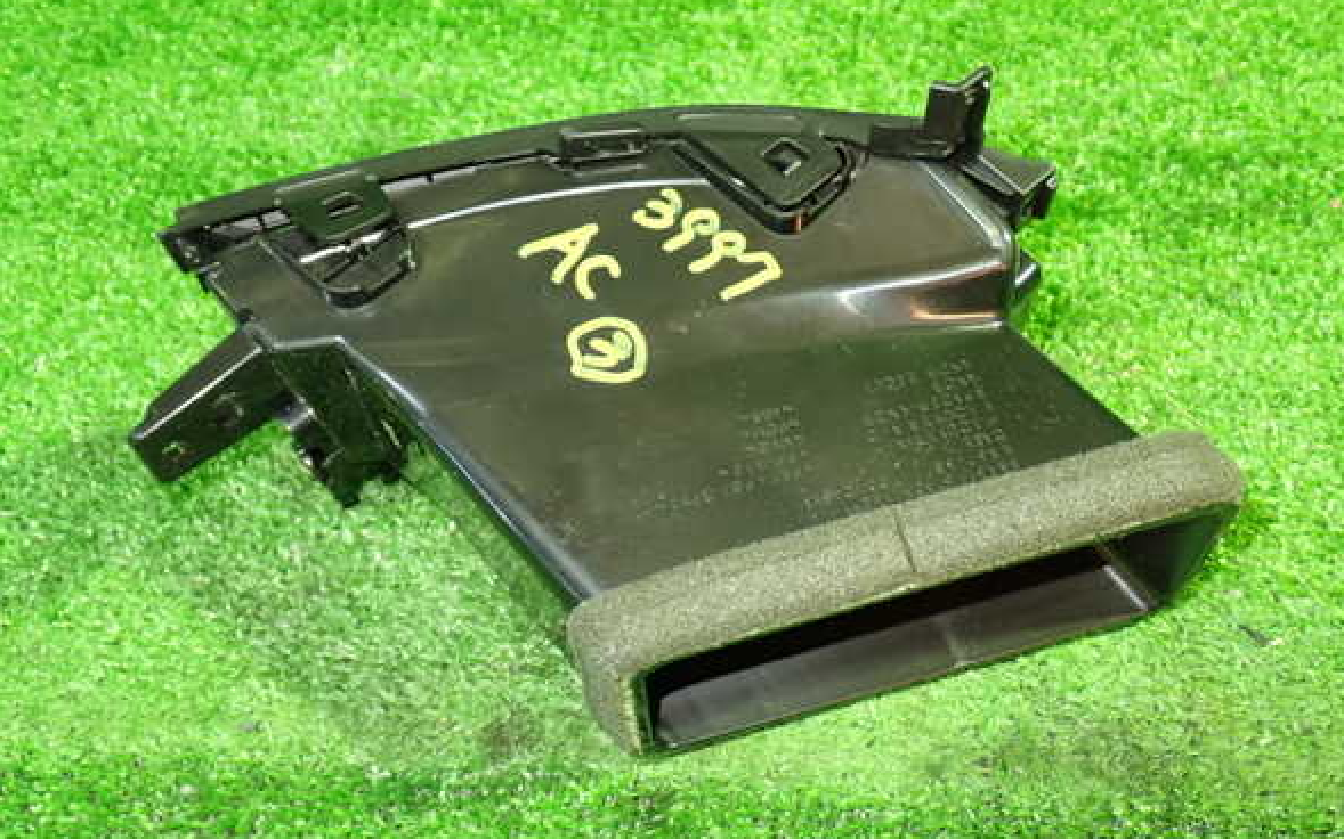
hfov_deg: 48.2
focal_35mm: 41
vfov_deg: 31.2
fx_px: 1502
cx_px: 682
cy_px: 447
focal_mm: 6.83
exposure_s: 1/15
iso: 800
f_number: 2.7
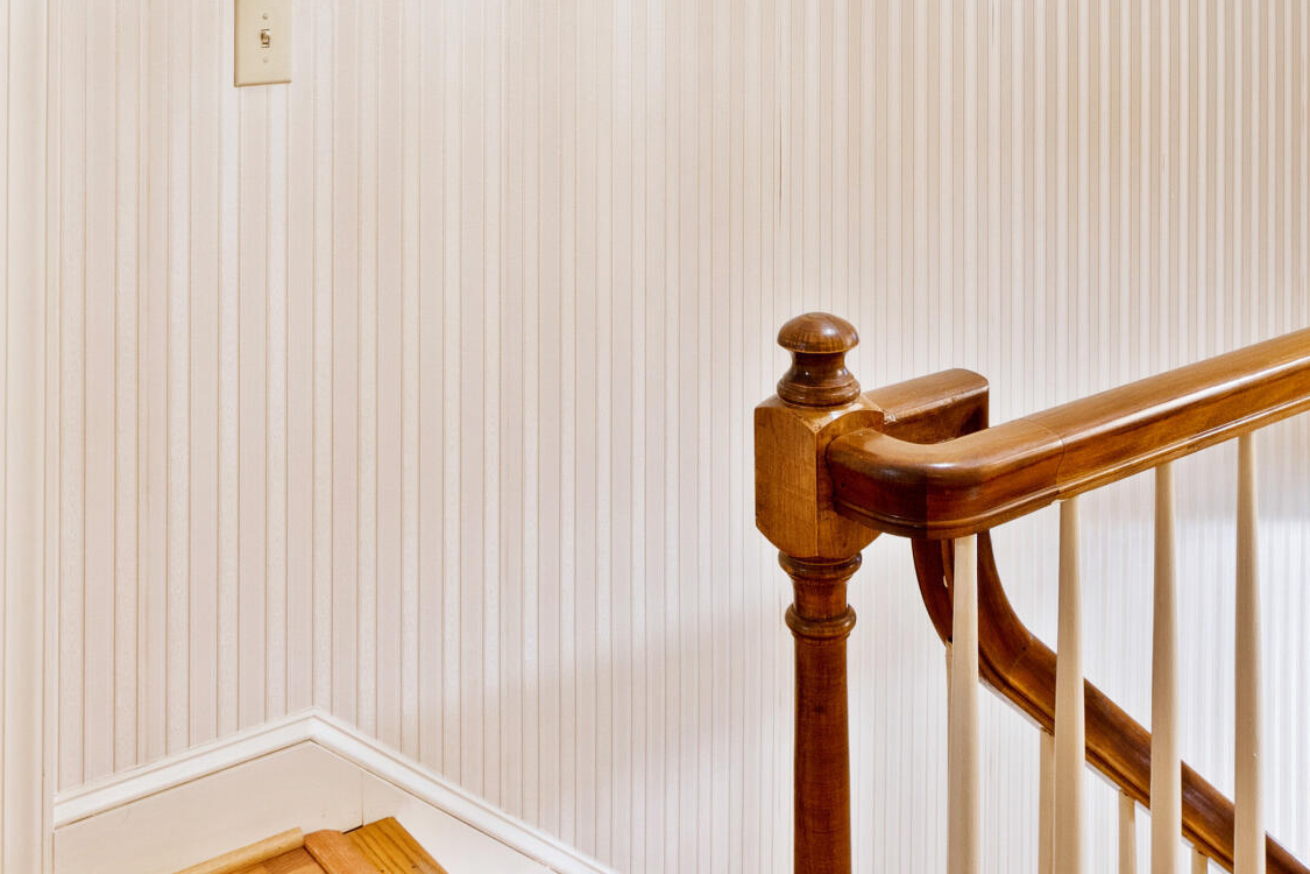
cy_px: -58
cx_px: 735
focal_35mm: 40
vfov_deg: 30.3
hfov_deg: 48.4
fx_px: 1455
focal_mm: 10
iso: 100
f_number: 8
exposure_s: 1.6
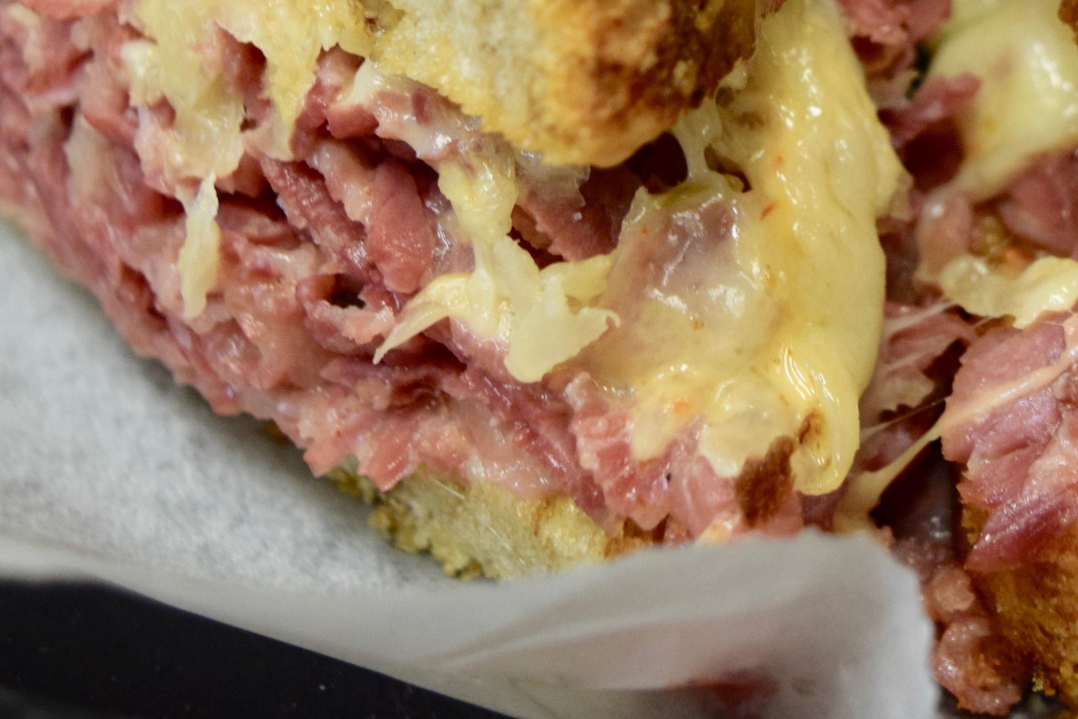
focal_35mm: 107
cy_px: -195
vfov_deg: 12.4
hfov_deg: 18.9
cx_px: 846
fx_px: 3204
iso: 500
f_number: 4
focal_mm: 26
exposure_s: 1/60
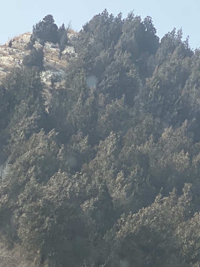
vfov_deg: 12.6
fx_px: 1171
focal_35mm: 152
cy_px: 340
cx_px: 227
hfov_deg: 9.6
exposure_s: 1/1142
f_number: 2
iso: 20
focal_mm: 6
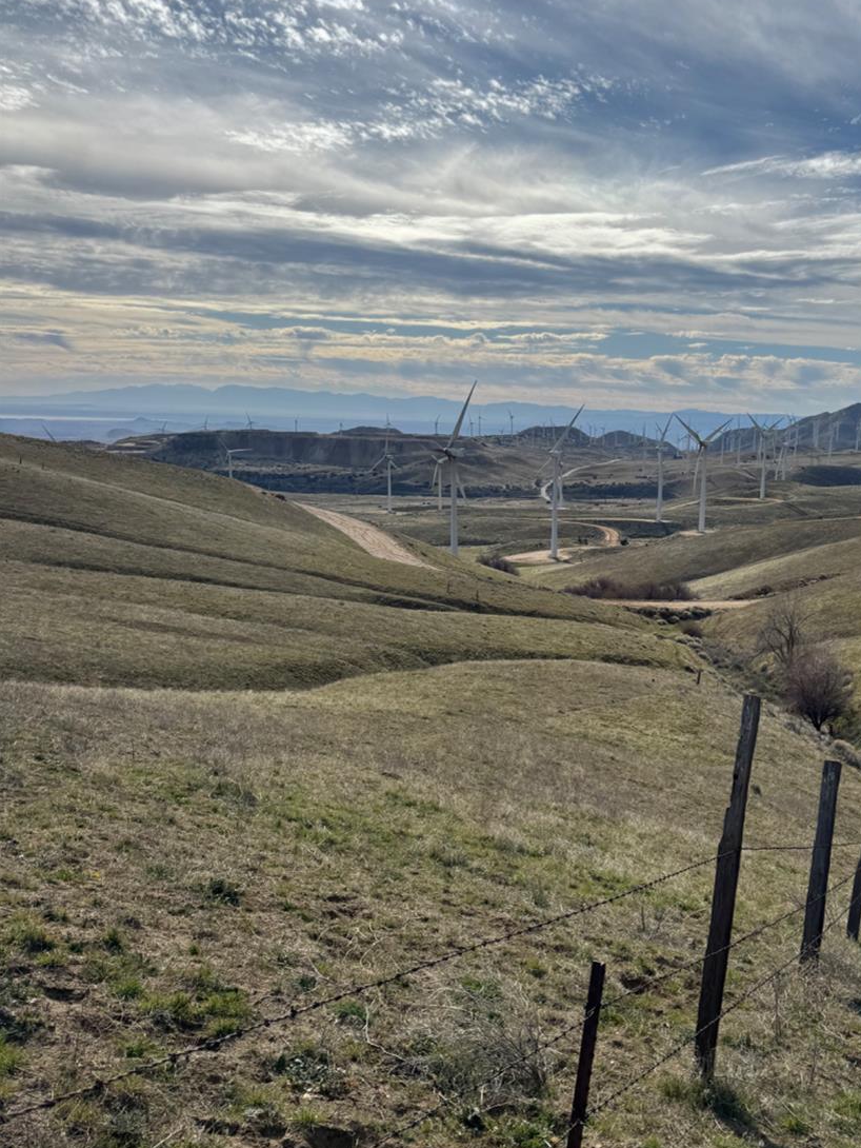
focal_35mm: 33
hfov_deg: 42.2
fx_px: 1094
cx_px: 591
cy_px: 629
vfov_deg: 55.2
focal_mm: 6.76
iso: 80
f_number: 1.78
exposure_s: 1/12346
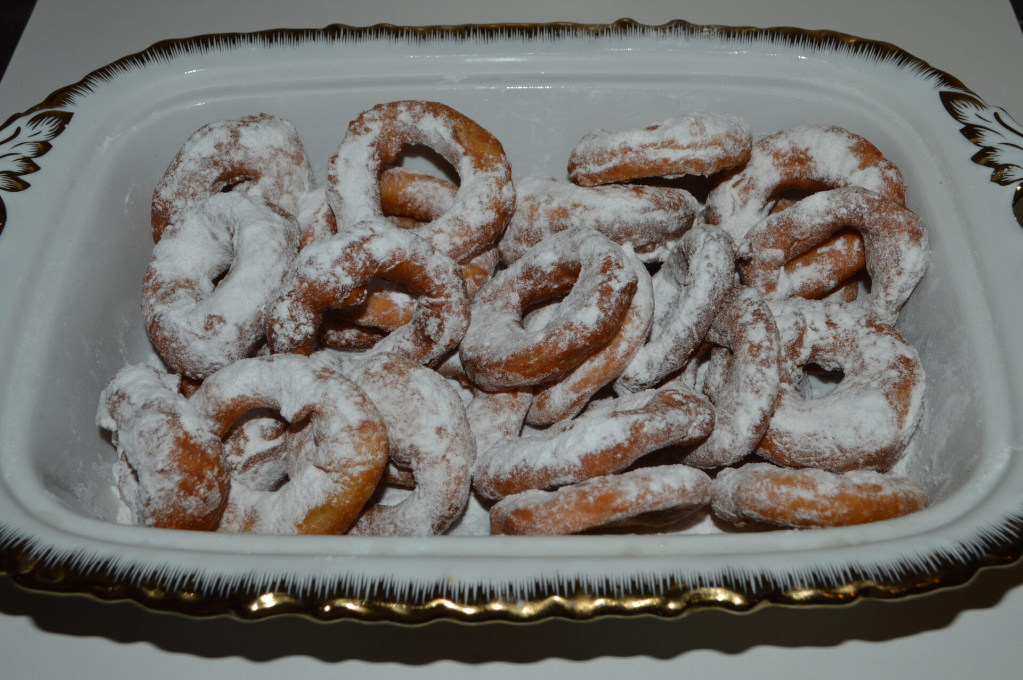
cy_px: 340
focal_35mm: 42
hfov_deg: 46.4
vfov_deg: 31.8
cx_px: 512
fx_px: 1193
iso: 100
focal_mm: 28
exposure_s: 1/60
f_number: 8
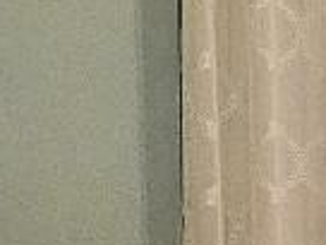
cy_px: 221
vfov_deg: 8.6
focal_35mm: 173
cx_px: 901
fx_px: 1629
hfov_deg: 9.5
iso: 500
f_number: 1.8
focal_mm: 5.4
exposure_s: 1/120
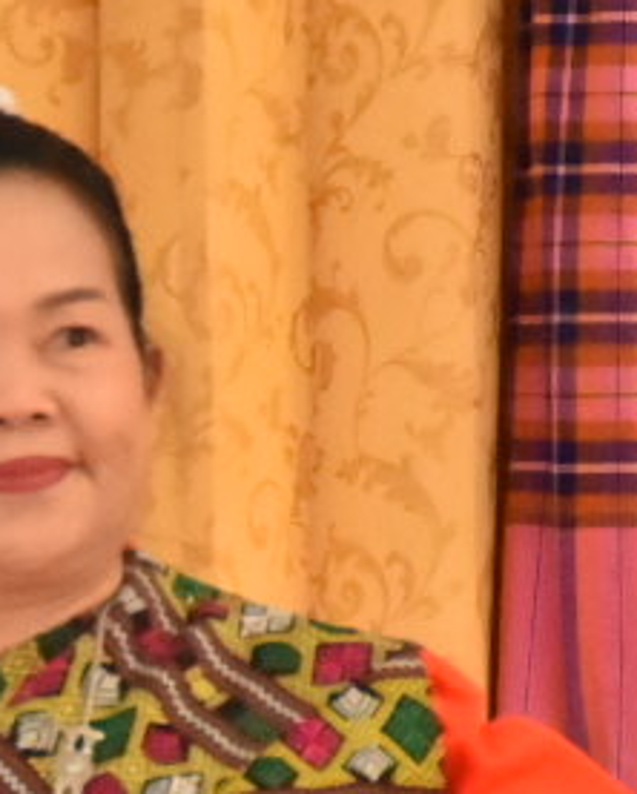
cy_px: 1066
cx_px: -209
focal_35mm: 822
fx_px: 19350
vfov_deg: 2.4
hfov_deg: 1.9
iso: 4000
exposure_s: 1/320
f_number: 5.6
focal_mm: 100
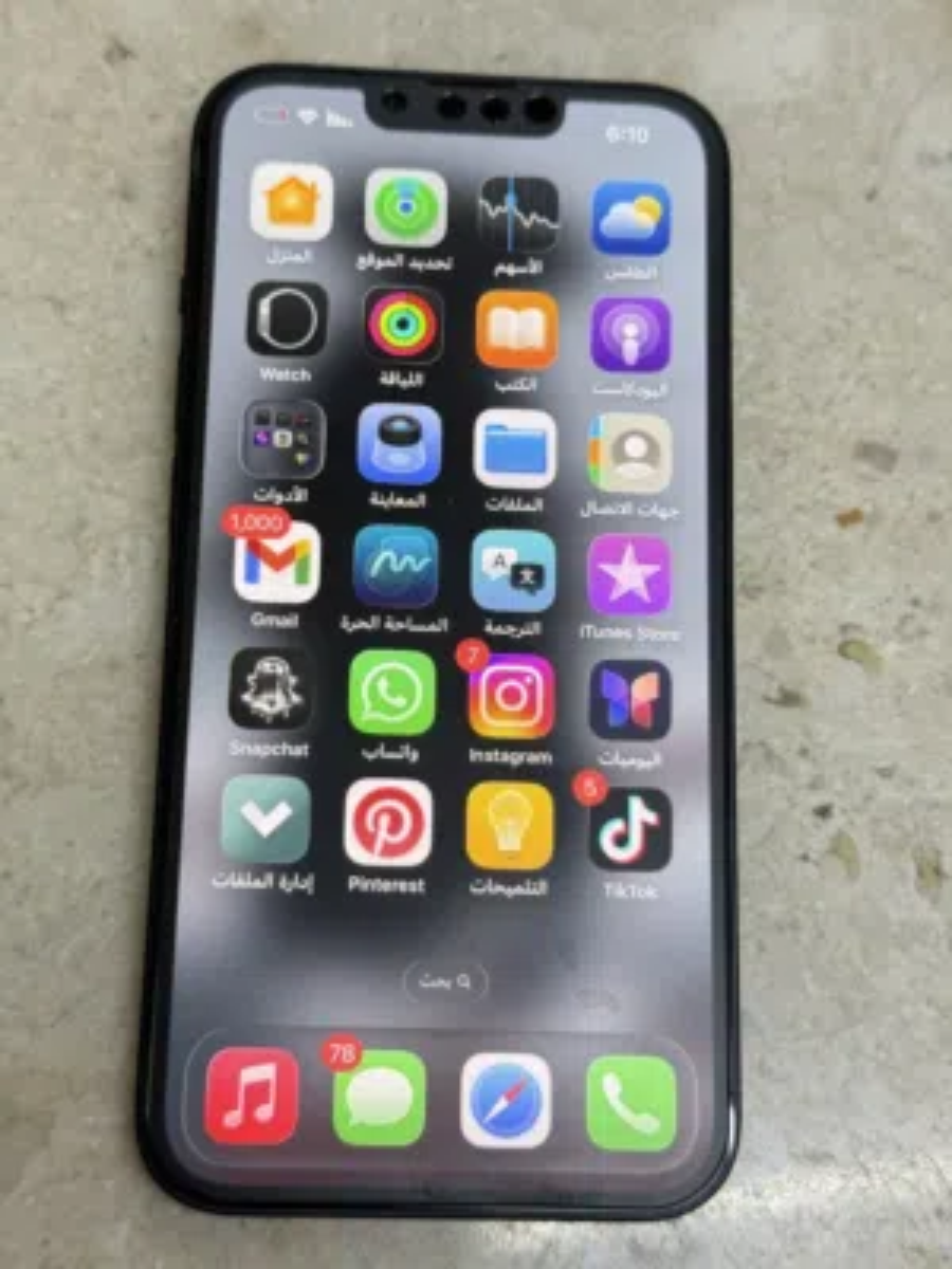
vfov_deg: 39.7
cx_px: 476
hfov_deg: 30.3
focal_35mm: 48
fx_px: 1760
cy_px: 634
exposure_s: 1/50
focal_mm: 6.76
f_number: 1.78
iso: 100
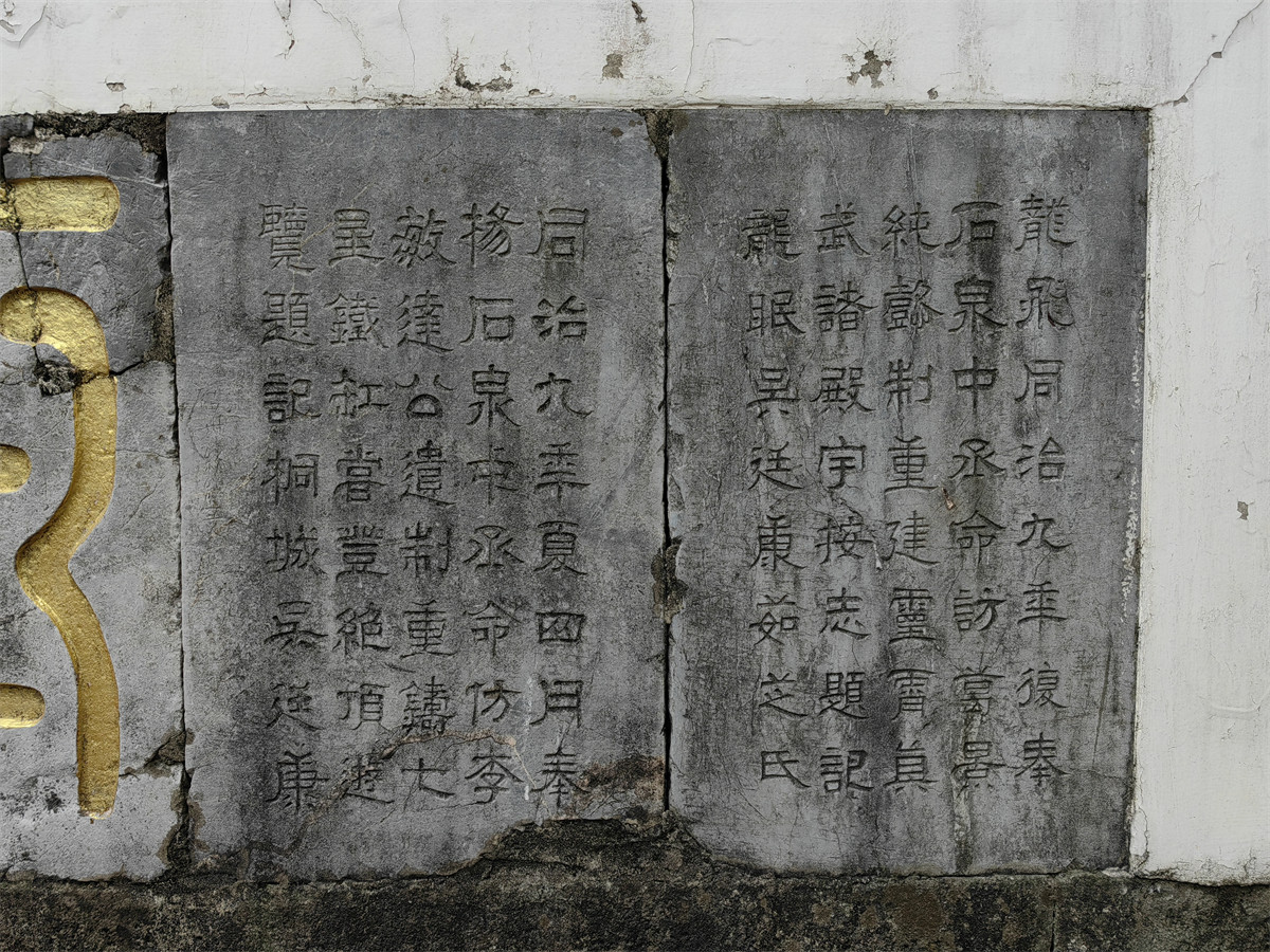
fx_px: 991
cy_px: 476
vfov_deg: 51.4
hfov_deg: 65.3
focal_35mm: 27
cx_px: 635
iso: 50
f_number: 1.8
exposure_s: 1/595
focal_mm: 5.54
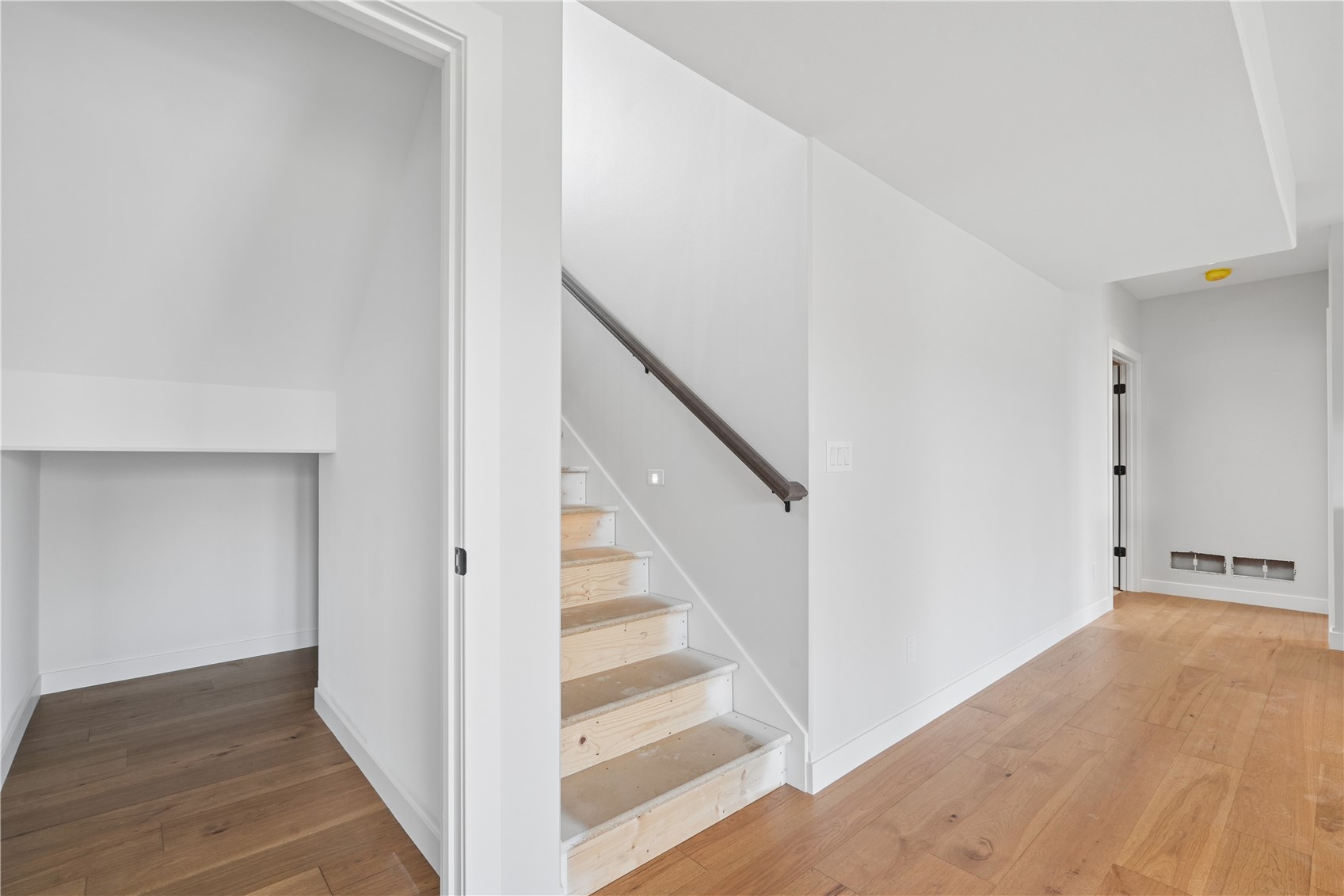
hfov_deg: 96.7
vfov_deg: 73.7
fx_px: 597
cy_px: 448
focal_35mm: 16
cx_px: 672
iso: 400
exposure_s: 1/13
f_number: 10
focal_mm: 16
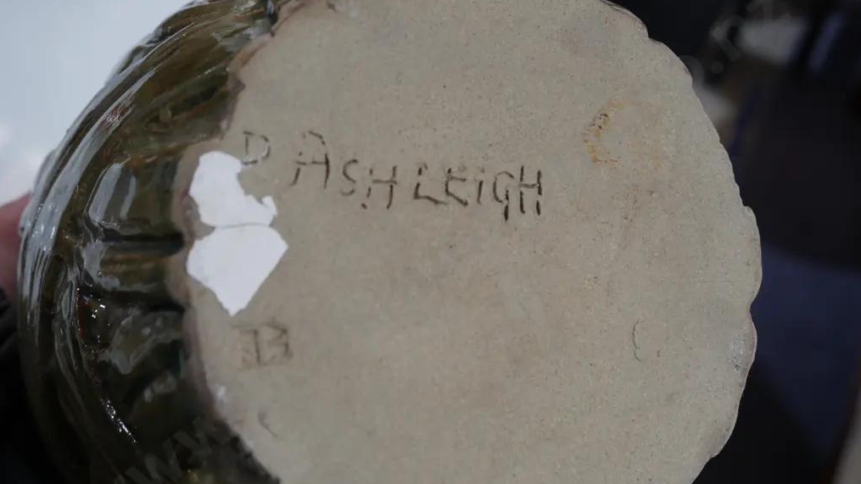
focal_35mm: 44
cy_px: 263
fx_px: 1005
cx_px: 433
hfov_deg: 46.4
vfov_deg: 27.1
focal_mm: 20
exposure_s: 1/60
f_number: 4.4
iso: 400
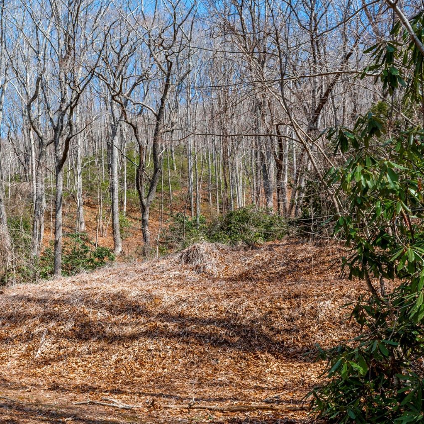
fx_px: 637
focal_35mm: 46
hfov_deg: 36.4
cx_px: 144
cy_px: 236
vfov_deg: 36.7
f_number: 7.1
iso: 200
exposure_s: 1/250
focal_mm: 18
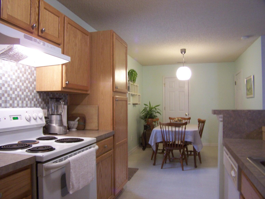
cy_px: 100
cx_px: 132
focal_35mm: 38
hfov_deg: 49.0
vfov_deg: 37.7
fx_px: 291
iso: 140
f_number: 2.8
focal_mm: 6.3
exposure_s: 1/8
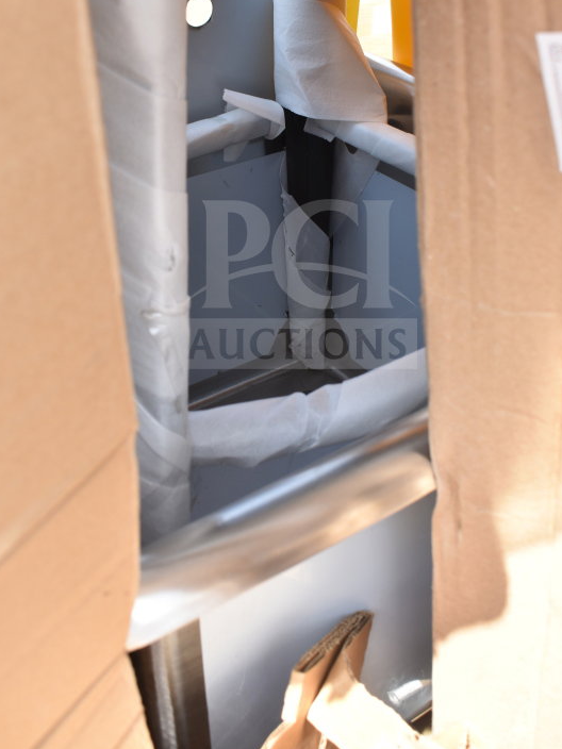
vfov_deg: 41.8
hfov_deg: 32.2
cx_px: 297
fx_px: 974
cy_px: 285
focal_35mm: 45
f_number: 5.6
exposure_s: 1/125
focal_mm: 24
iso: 200
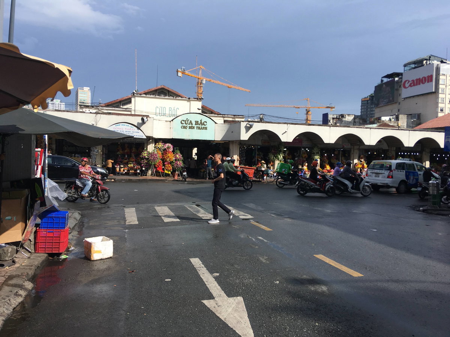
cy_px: 168
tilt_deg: +0.2
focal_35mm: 29
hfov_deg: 61.7
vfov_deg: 48.2
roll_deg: -0.9
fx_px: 377
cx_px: 225
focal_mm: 4.15
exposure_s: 1/1570
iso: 25
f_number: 2.2
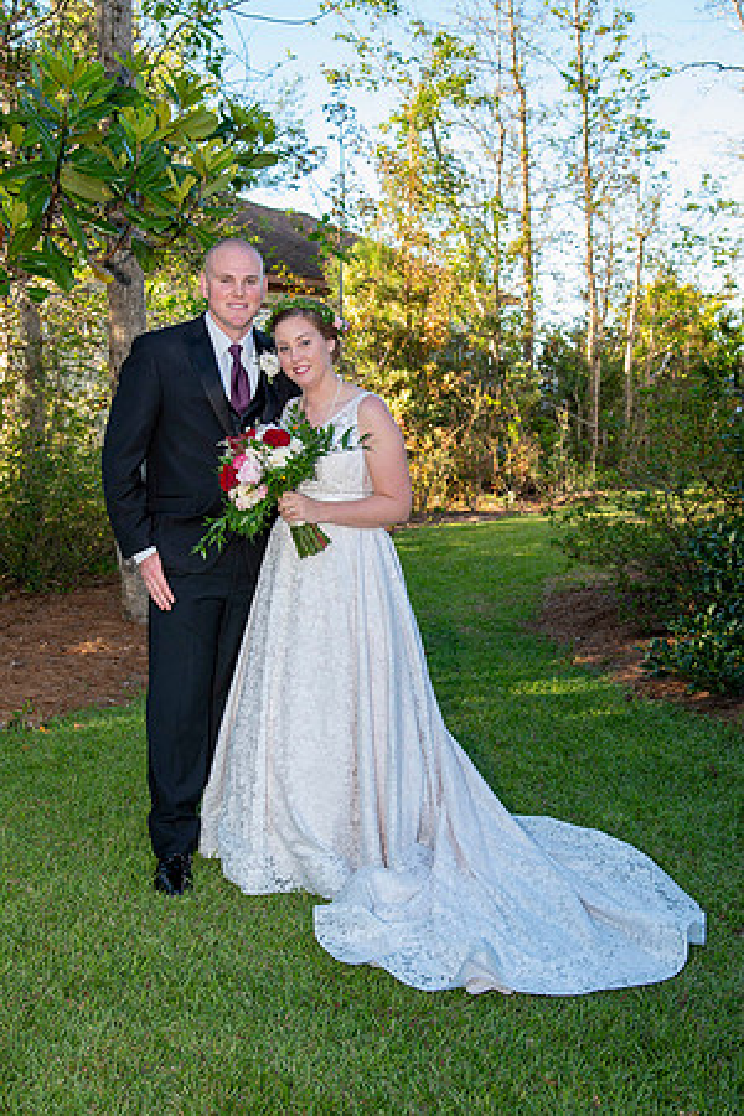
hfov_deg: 30.5
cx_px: 372
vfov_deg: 44.5
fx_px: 1364
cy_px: 558
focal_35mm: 44
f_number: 6.3
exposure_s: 1/160
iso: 400
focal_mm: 44
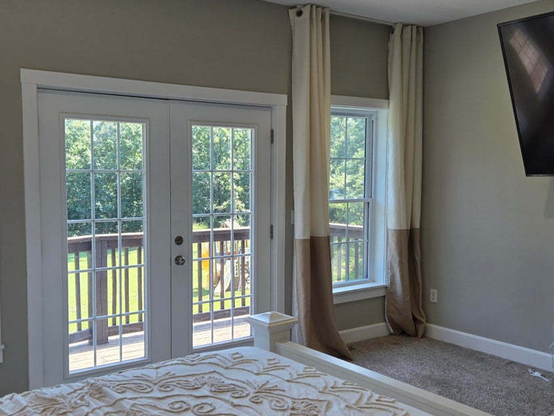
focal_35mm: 38
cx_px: 247
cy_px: 221
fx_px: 608
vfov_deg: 37.7
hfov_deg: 48.9
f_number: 1.8
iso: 25
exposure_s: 1/120
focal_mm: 5.4
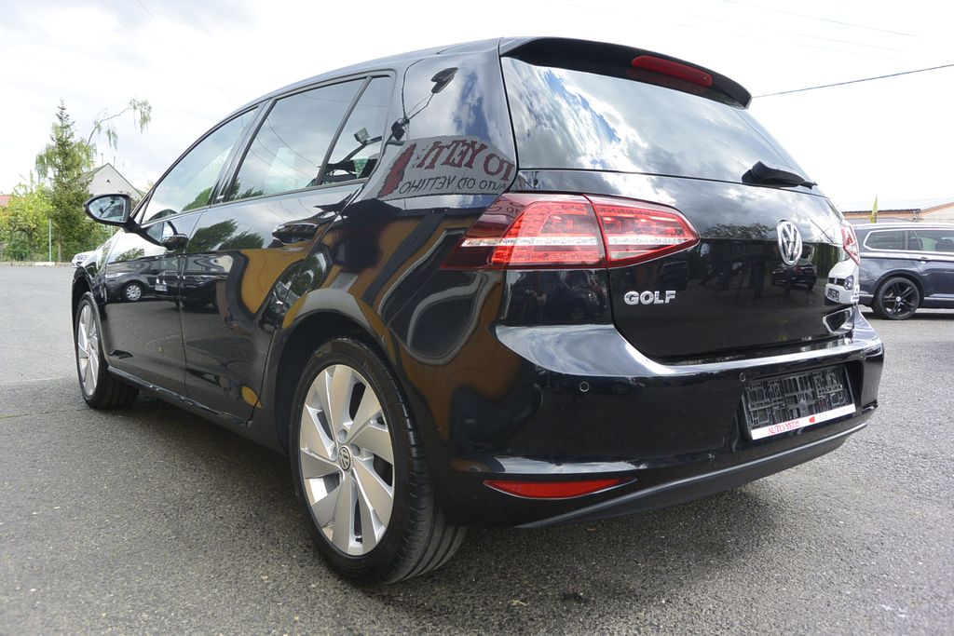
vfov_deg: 47.9
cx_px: 477
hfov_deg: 67.4
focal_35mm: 27
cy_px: 318
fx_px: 716
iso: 160
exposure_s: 1/320
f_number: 4
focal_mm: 10
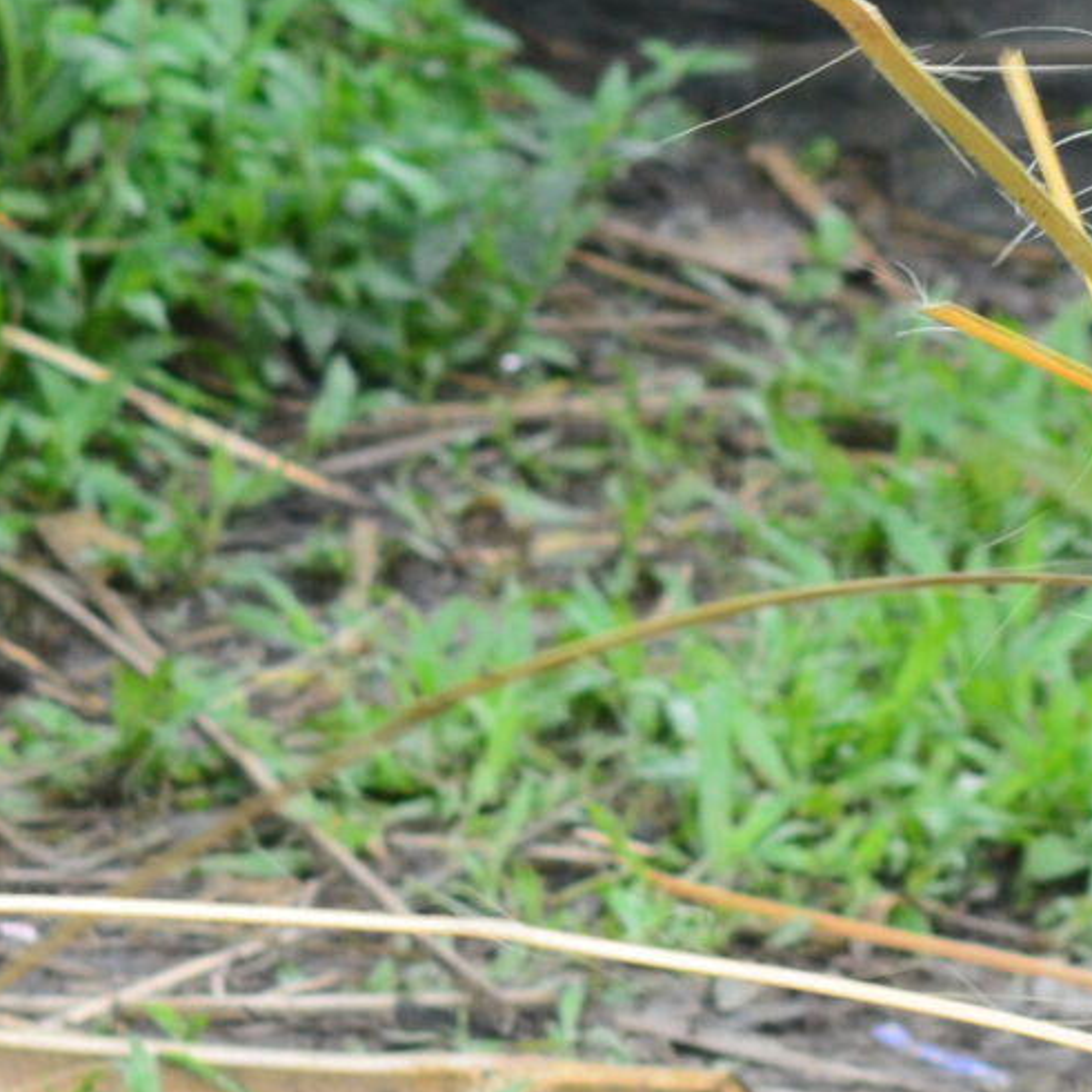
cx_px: 2113
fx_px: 17746
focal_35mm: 497
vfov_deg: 3.5
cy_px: 901
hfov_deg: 3.5
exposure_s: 1/125
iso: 450
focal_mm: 75
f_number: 9
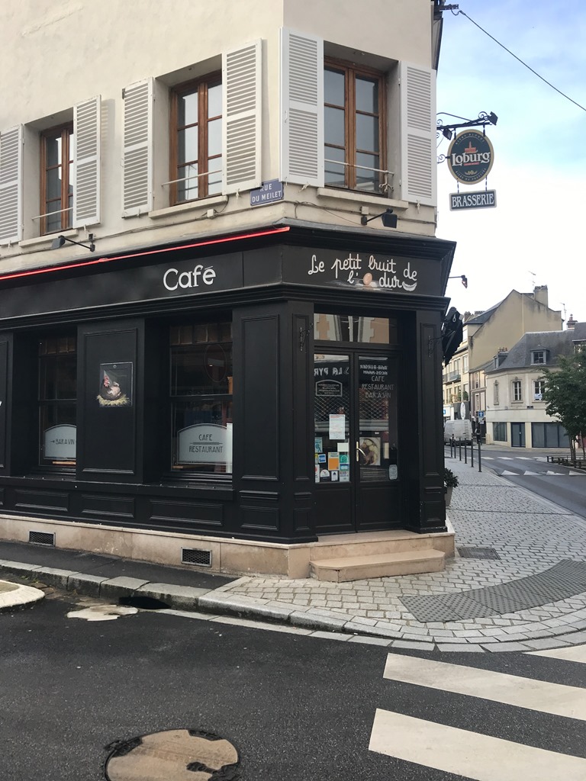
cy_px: 390
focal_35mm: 28
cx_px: 293
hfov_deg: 49.7
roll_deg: -0.7
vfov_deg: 63.4
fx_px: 632
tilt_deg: +6.5
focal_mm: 3.99
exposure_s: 1/577
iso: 20
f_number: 1.8
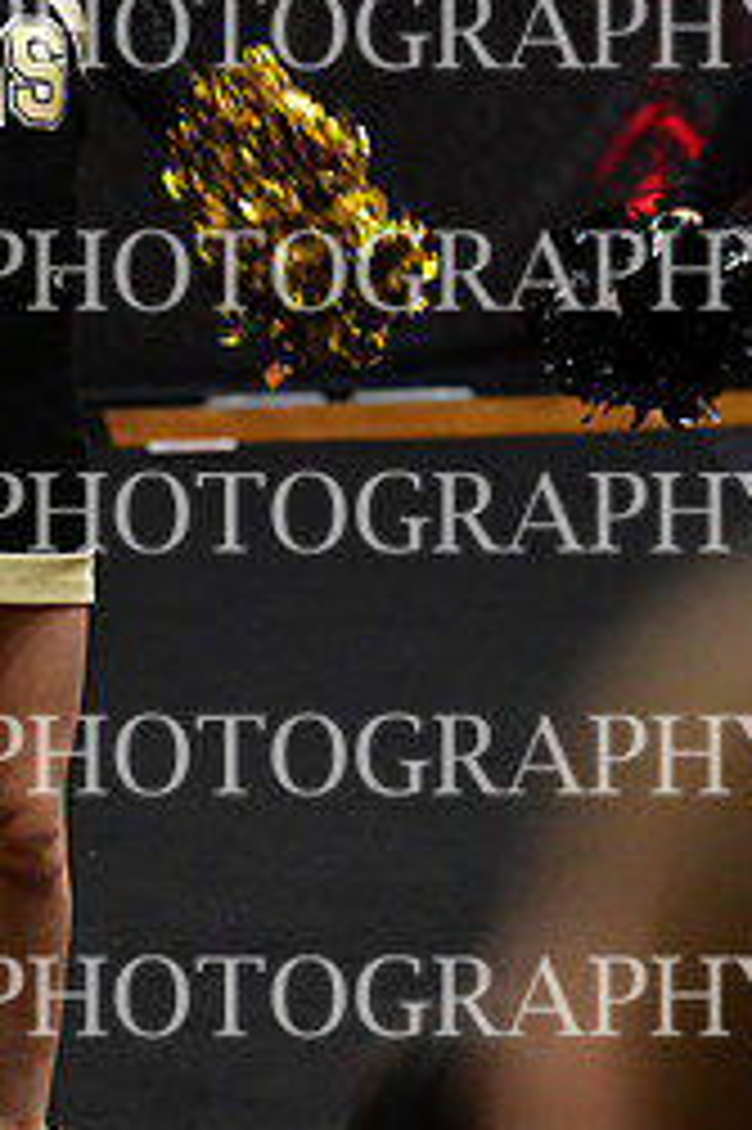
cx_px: -65
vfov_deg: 4.4
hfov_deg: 2.9
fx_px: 14652
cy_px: 392
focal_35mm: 467
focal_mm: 135
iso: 4000
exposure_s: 1/500
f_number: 4
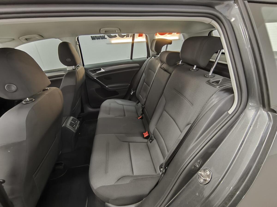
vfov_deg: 78.1
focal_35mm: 16
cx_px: 138
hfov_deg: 94.5
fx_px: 128
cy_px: 104
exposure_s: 1/14.3
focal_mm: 1.65
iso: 2500
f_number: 2.2
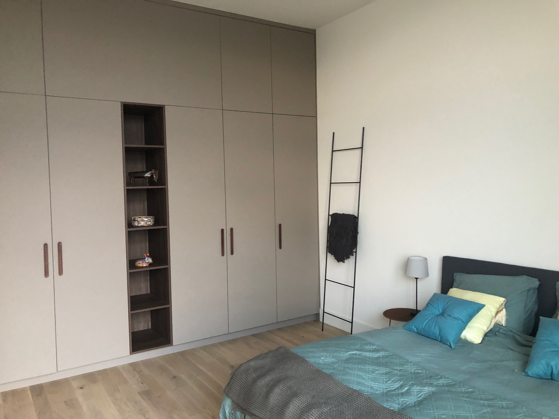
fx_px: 452
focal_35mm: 28
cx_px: 280
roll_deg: +0.4
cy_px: 210
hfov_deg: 63.4
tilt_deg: -2.8
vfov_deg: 49.7
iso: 100
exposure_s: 1/14
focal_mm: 3.99
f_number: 1.8
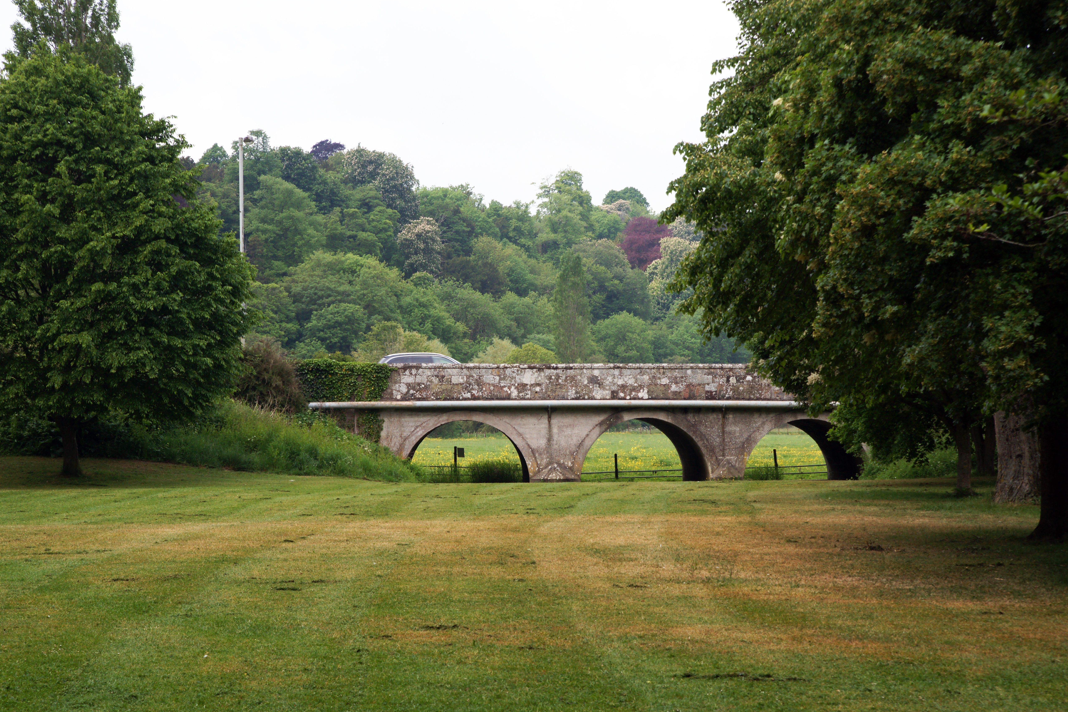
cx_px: 528
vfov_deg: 15.4
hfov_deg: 22.9
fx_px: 2640
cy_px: 413
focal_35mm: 89
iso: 200
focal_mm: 75
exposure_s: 1/160
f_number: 10
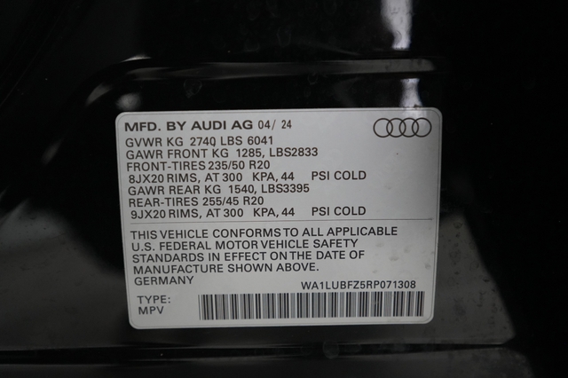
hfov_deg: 65.5
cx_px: 284
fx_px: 442
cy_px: 189
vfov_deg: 46.4
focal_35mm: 28
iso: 5000
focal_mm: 28
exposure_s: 1/60
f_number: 2.8
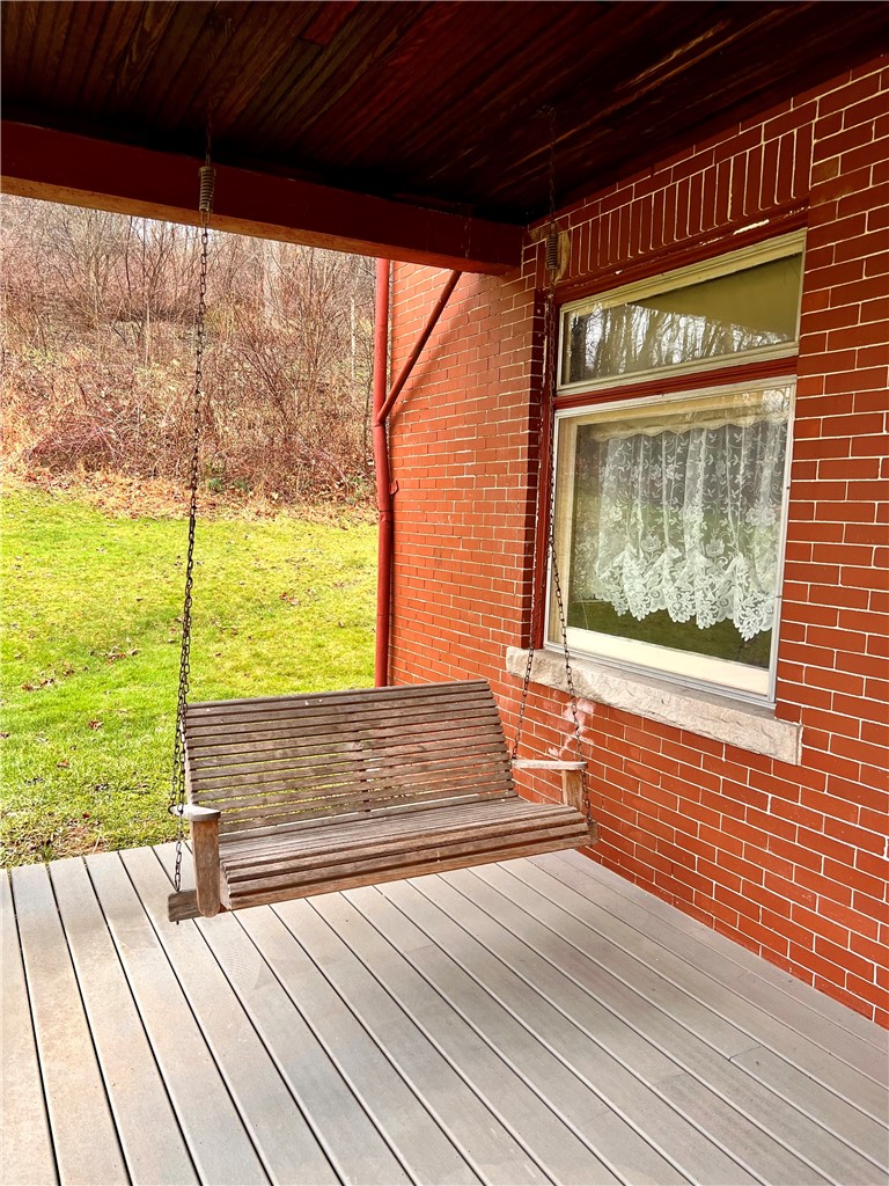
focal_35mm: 26
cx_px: 444
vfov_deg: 67.3
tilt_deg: -4.5
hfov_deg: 53.1
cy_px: 593
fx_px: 890
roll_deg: -2.2
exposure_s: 1/121
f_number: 1.5
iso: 125
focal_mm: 5.7
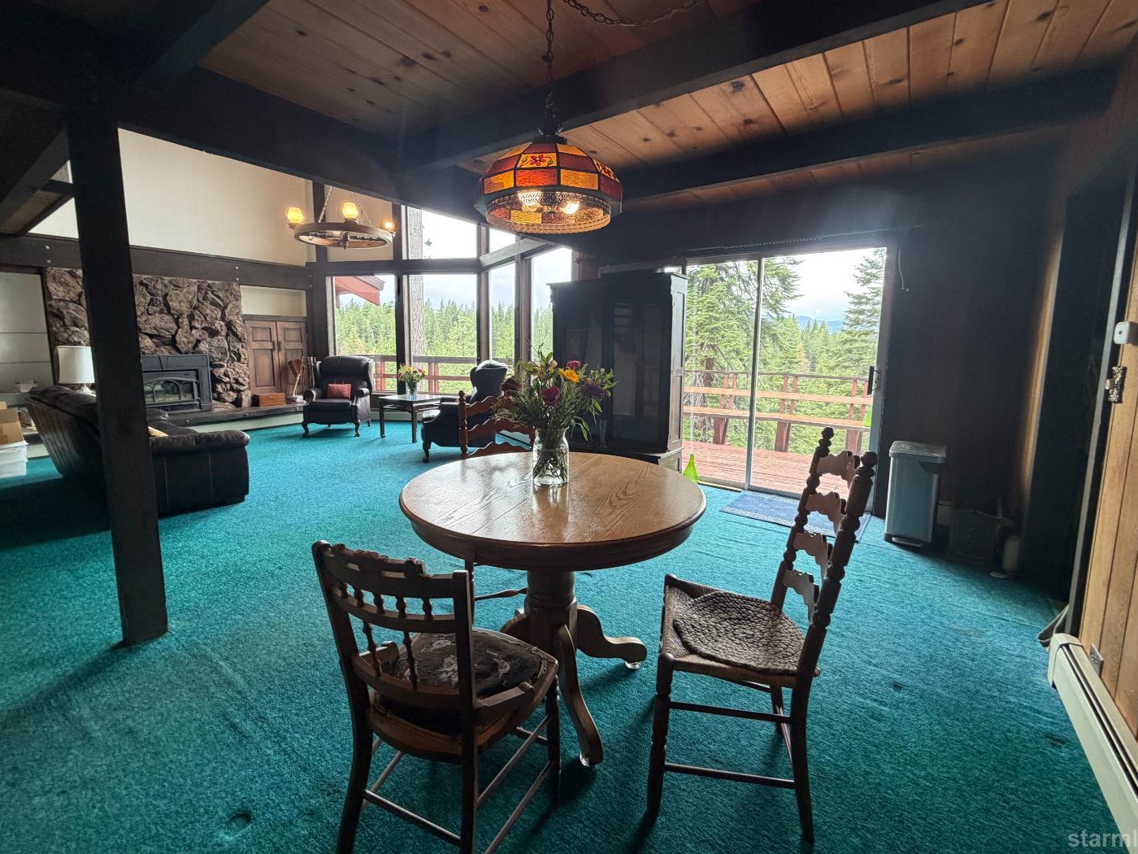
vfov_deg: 81.7
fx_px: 493
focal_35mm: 15
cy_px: 401
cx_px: 554
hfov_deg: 98.2
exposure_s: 1/120
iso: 250
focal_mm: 2.22
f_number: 2.2
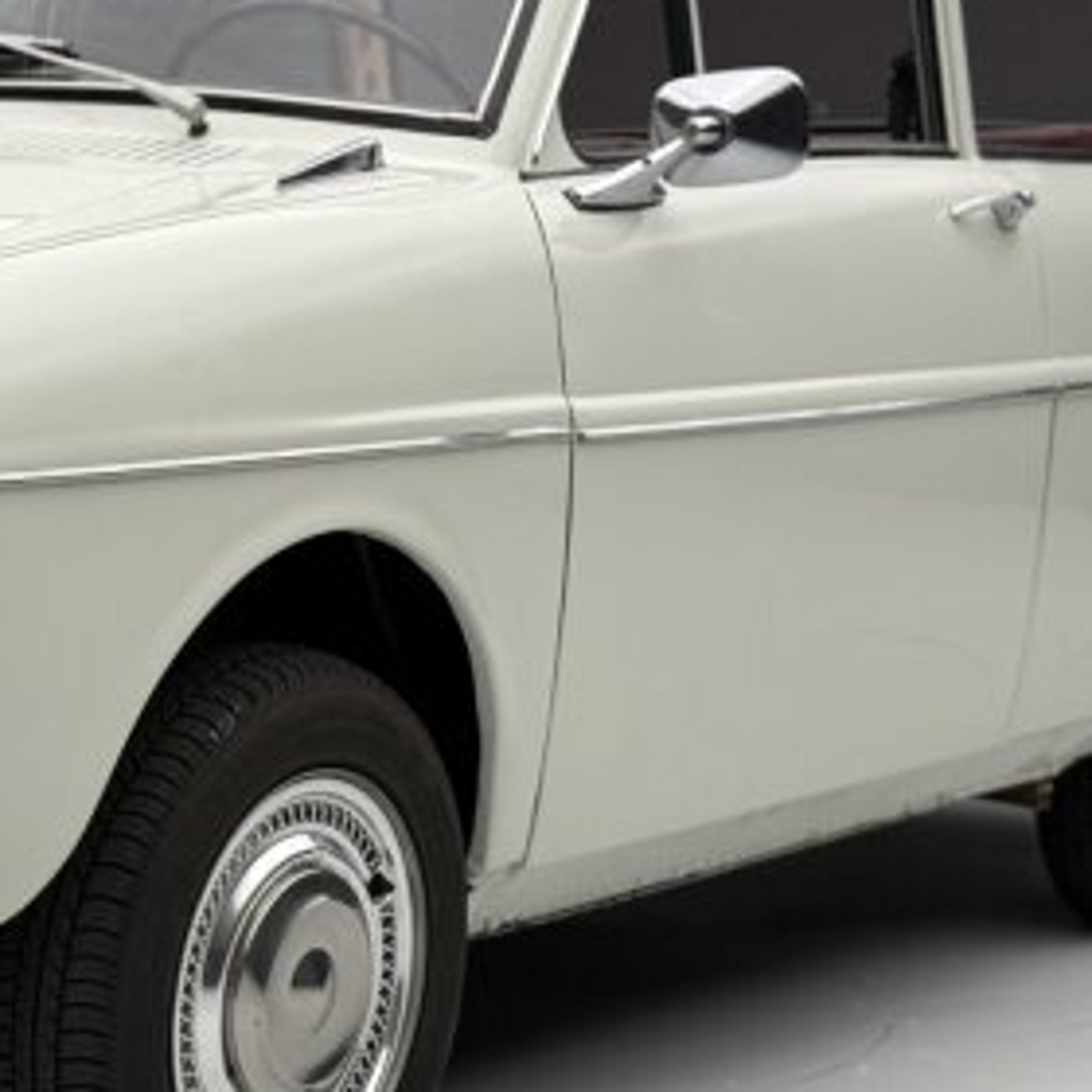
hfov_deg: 17.3
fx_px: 3462
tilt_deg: -6.4
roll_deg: -0.6
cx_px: -133
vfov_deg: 17.9
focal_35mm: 97
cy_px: 628
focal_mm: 6.76
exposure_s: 1/99
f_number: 1.78
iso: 64
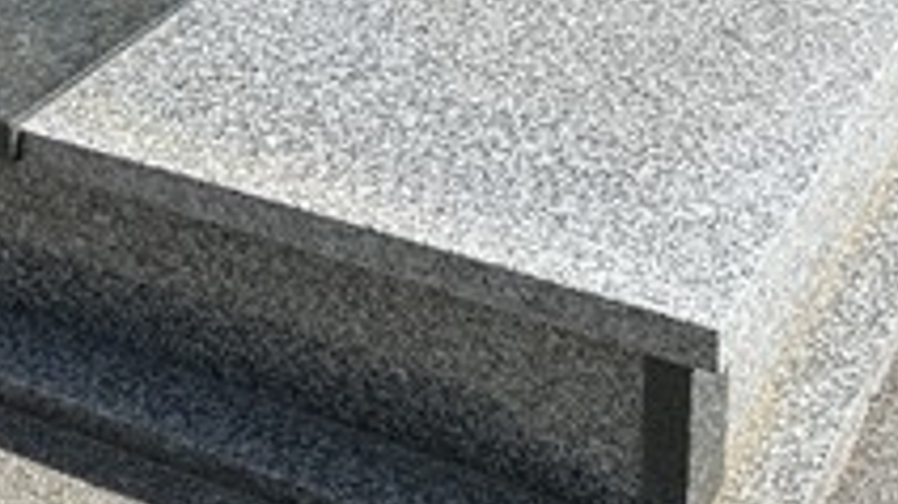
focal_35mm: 81
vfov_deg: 14.2
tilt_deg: -19.2
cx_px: 447
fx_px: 1928
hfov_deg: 26.2
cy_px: -191
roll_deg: +0.5
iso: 50
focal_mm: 5.7
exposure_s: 1/3257
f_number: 1.5
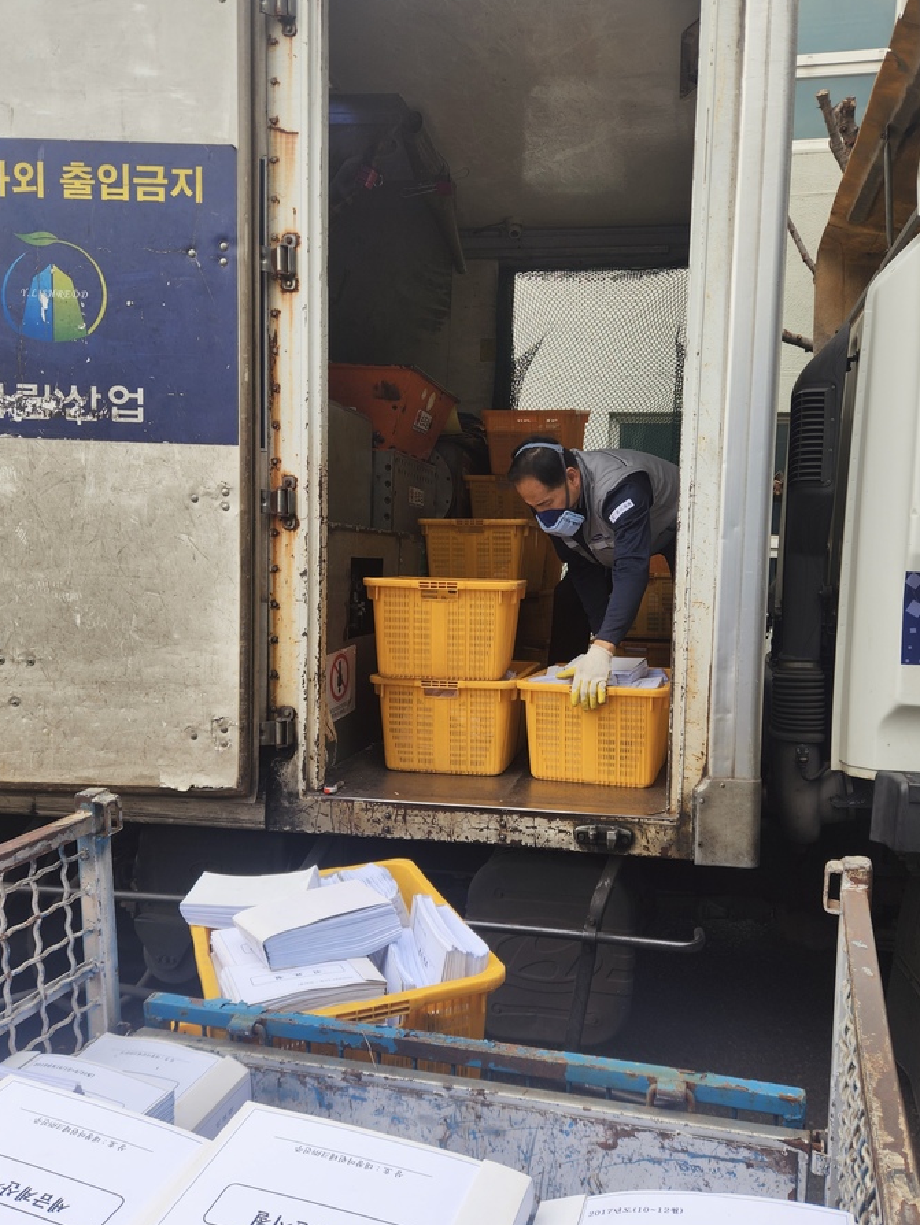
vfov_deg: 71.6
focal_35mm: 24
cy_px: 608
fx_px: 850
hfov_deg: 56.8
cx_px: 470
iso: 20
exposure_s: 1/229
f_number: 1.8
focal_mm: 5.4
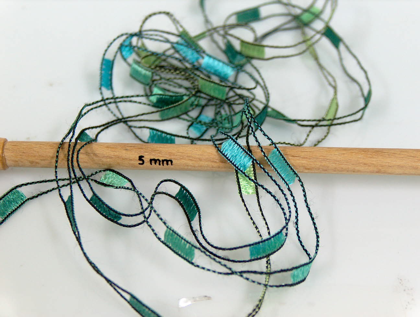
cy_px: 158
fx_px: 875
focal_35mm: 72
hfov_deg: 27.0
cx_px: 210
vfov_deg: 20.5
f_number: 2.9
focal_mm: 14.73
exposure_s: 1/8.79
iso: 200
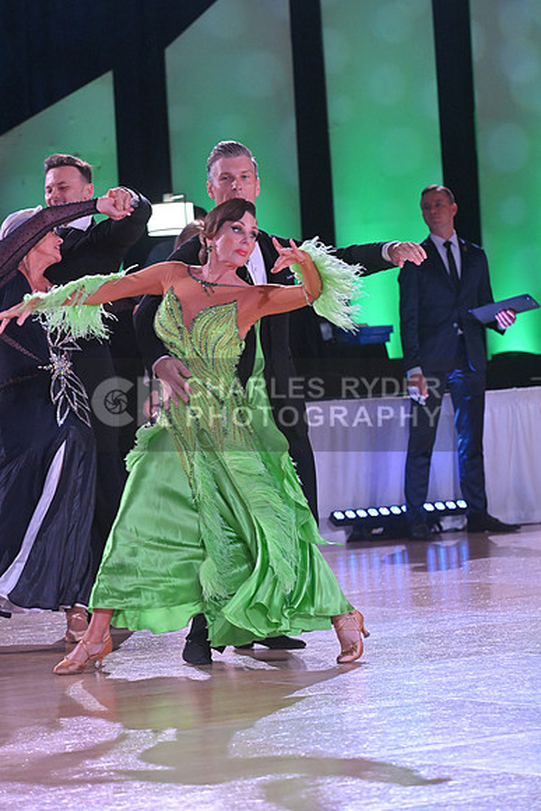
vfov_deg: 12.4
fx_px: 3717
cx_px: 270
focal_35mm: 165
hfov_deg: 8.3
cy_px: 406
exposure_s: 1/400
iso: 3200
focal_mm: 165
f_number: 6.3
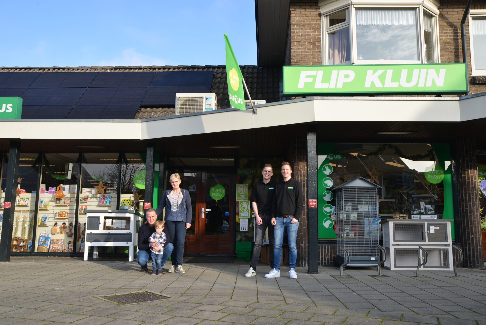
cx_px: 243
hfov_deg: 58.7
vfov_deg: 41.1
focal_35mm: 32
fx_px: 432
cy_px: 162
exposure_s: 1/125
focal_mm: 32
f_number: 10
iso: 160
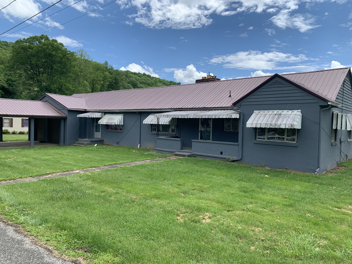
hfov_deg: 67.3
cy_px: 132
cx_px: 176
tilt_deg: -2.3
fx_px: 264
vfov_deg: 53.1
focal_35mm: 26
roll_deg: -1.6
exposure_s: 1/1845
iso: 25
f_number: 1.8
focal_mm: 4.25
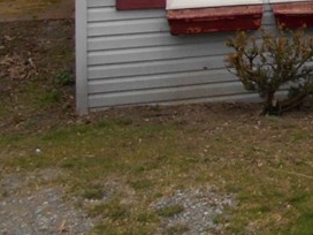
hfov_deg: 16.7
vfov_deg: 13.6
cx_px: 564
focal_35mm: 98
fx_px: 886
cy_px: -183
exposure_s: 1/125
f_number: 3.2
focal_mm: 4.6
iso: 80
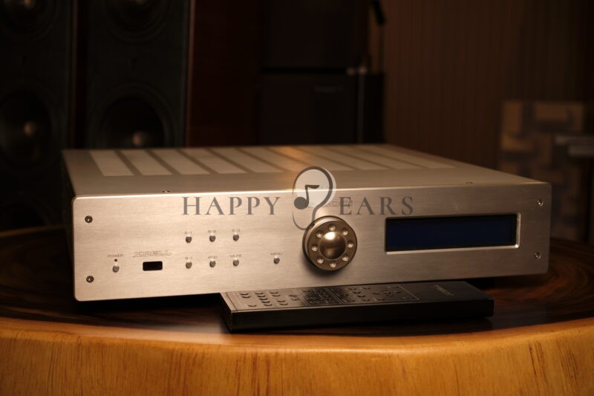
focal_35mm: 52
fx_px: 858
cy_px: 198
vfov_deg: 26.0
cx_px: 297
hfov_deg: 38.2
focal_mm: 34.9
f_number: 3.6
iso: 100
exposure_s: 1/15
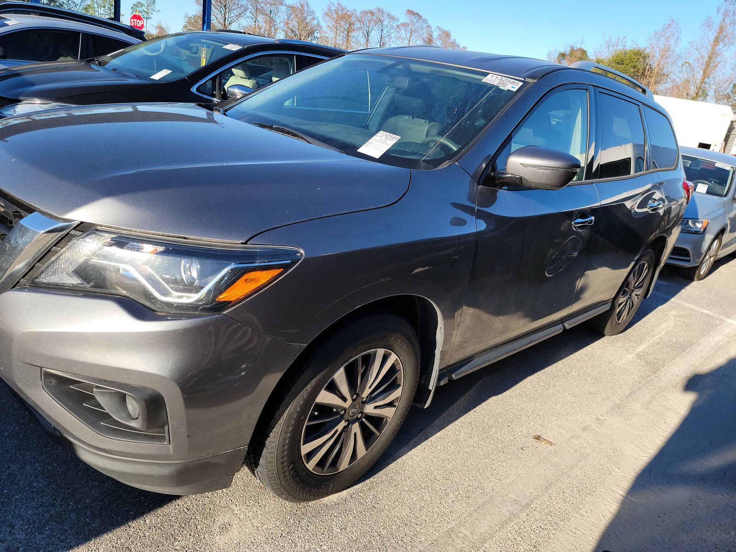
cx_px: 368
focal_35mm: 24
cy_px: 276
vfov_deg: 56.8
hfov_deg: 71.6
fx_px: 510
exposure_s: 1/390
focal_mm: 6.7
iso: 50
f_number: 1.8
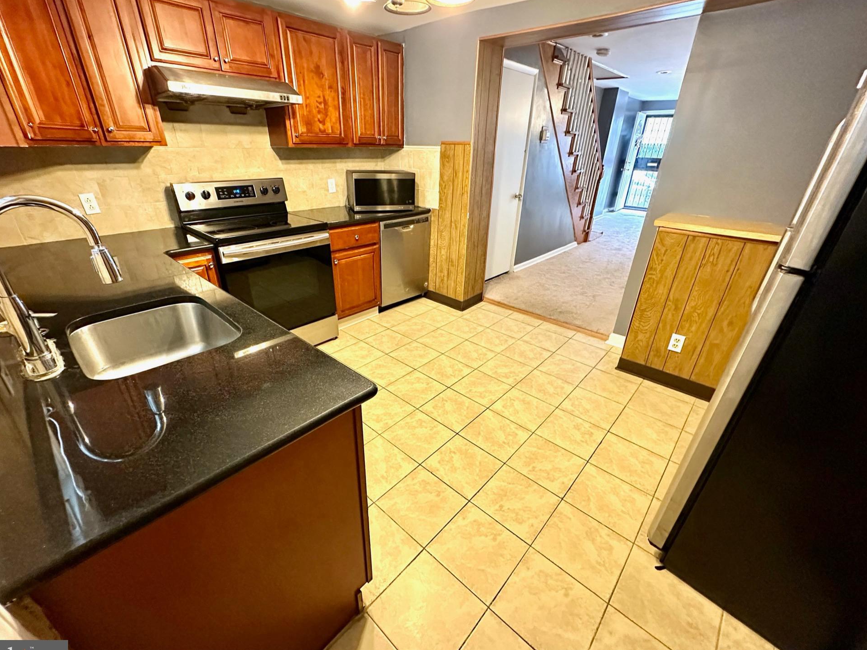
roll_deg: -1.5
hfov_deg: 98.1
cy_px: 329
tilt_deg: -27.1
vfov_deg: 81.7
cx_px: 420
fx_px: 376
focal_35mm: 15
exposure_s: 1/60
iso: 800
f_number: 2.2
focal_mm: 2.22
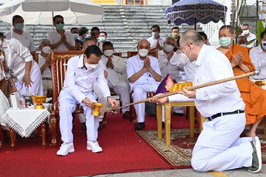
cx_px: 133
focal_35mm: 52
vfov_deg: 25.9
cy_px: 88
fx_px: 384
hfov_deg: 38.2
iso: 1600
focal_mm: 52
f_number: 8
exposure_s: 1/250
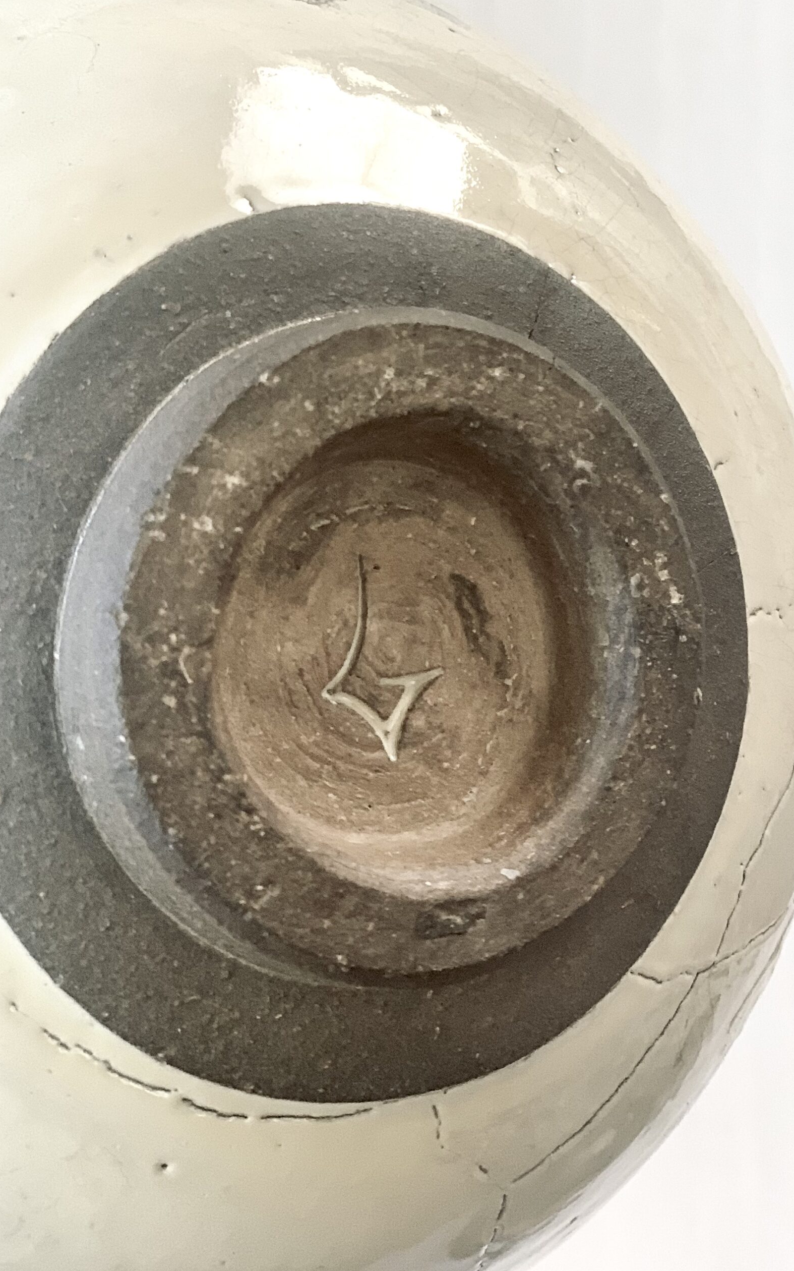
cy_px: 641
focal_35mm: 56
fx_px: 1939
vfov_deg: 36.3
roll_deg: -0.4
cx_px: 416
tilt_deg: -20.9
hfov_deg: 23.1
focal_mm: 6
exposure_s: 1/122
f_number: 2.4
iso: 100
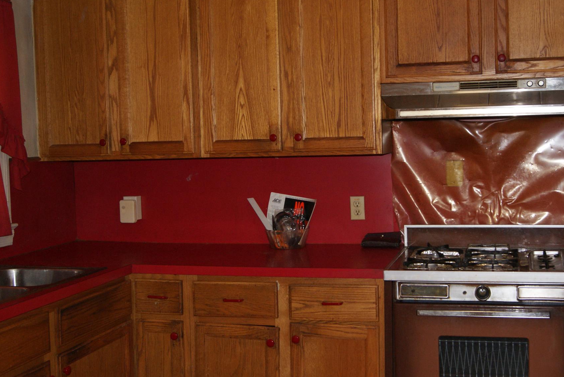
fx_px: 737
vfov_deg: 28.7
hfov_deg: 41.7
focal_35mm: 47
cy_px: 191
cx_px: 332
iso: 400
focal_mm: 26
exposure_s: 1/60
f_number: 5.6
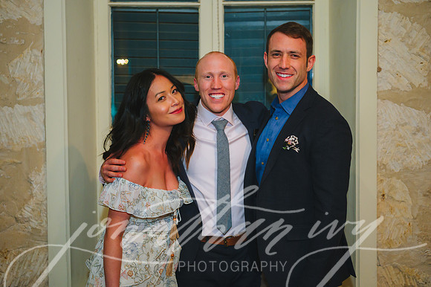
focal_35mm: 55
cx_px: 216
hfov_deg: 36.3
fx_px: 658
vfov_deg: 24.6
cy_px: 144
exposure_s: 1/80
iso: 2000
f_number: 2.8
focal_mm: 55
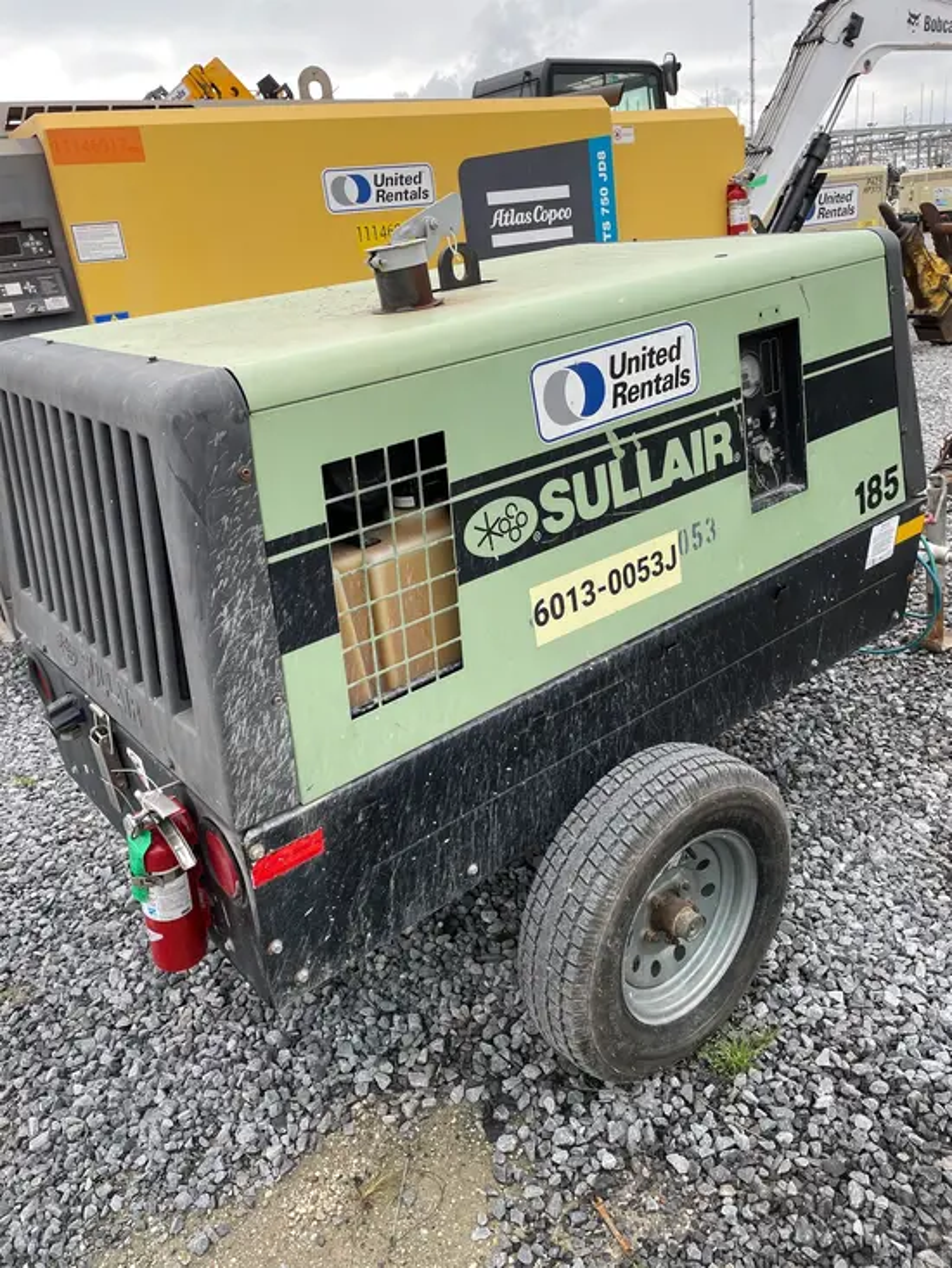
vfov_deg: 67.3
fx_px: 953
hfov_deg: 53.1
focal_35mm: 26
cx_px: 476
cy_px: 634
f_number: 1.6
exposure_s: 1/556
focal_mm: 4.2
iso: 32
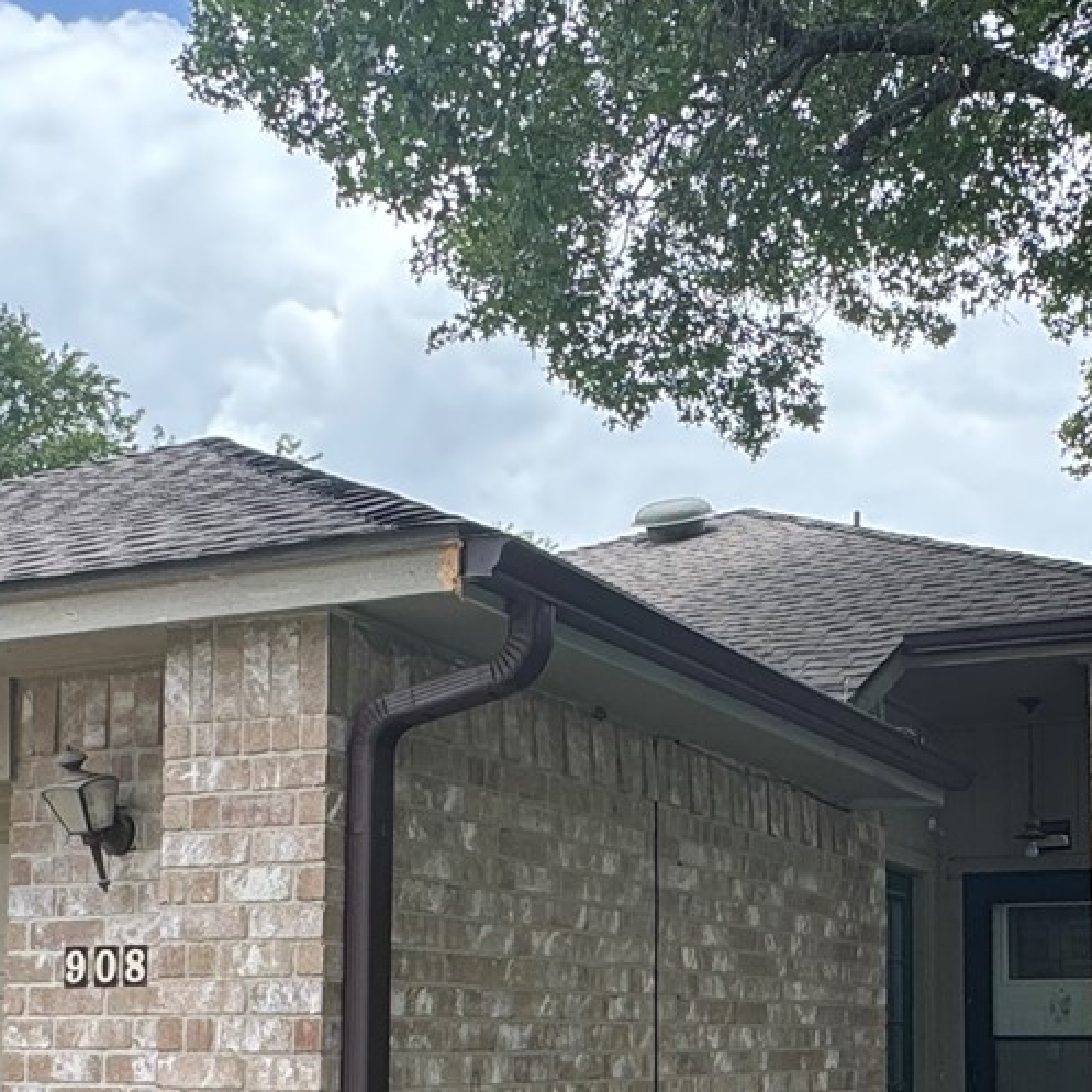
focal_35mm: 51
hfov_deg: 33.2
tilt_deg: +3.7
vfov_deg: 32.3
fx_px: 1820
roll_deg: -0.3
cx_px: 712
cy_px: 899
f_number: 2.2
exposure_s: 1/423
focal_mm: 2.22
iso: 40
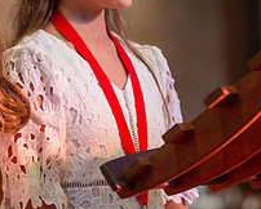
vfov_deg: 4.8
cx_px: 48
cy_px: -10
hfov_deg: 6.0
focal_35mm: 323
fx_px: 2497
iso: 3200
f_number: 3.5
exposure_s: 1/250
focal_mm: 120
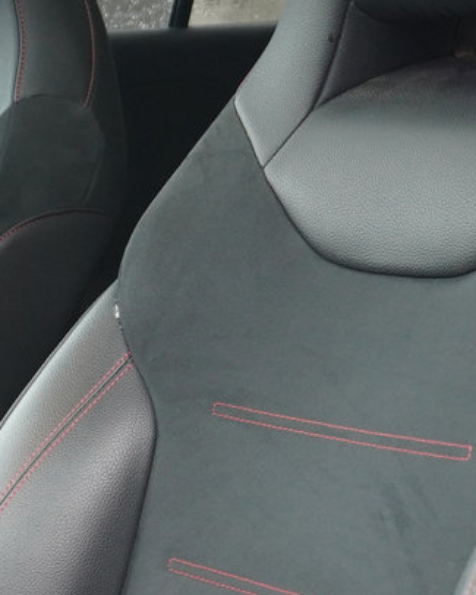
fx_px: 1954
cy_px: 375
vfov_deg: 17.3
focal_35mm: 111
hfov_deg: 13.8
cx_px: 113
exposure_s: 1/30
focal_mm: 16
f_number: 3.5
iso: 640
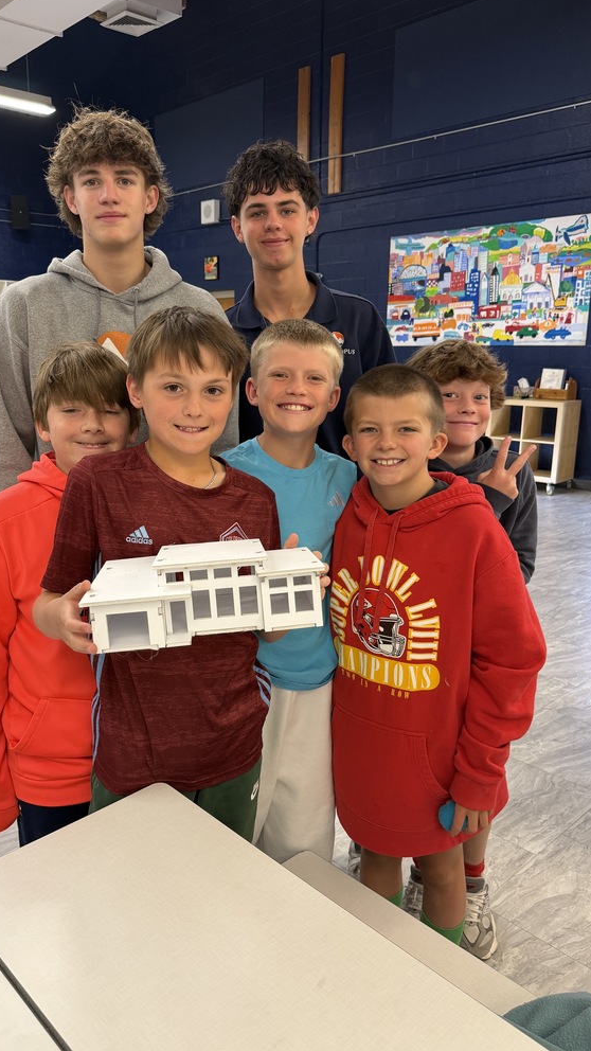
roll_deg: +0.3
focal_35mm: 27
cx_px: 243
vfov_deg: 69.9
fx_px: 752
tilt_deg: -14.0
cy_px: 535
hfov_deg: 42.7
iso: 200
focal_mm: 6.76
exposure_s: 1/60
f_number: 1.78
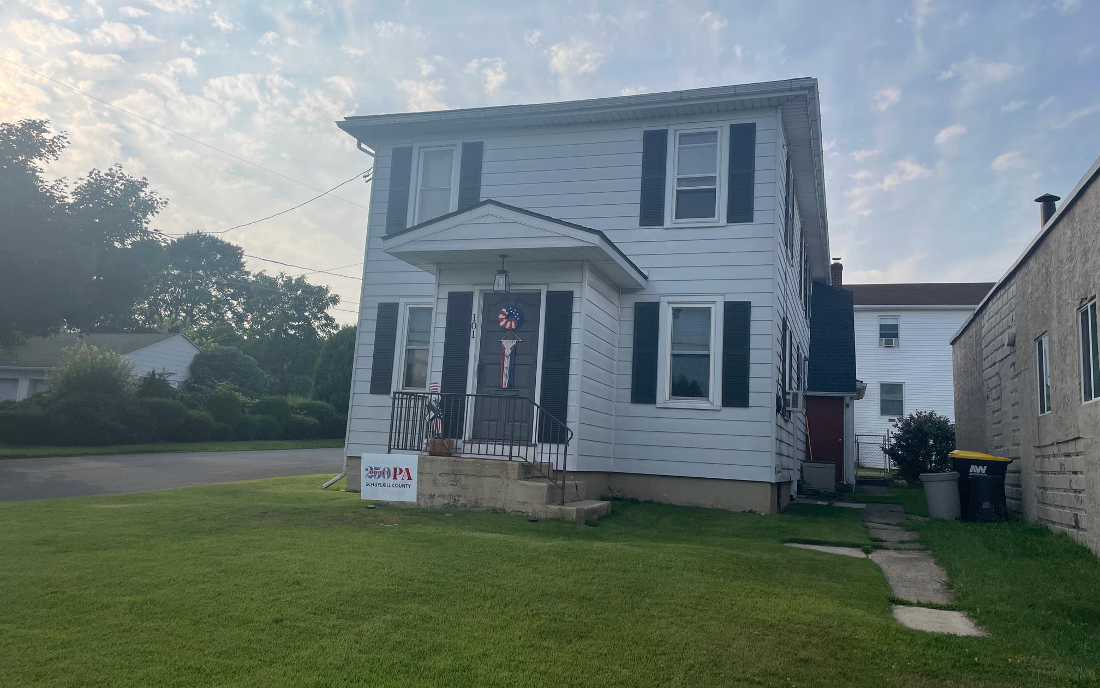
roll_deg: -3.7
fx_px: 839
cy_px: 317
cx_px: 551
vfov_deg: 44.5
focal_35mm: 28
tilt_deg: +9.5
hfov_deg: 66.5
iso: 32
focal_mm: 4.2
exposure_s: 1/3861
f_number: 1.6
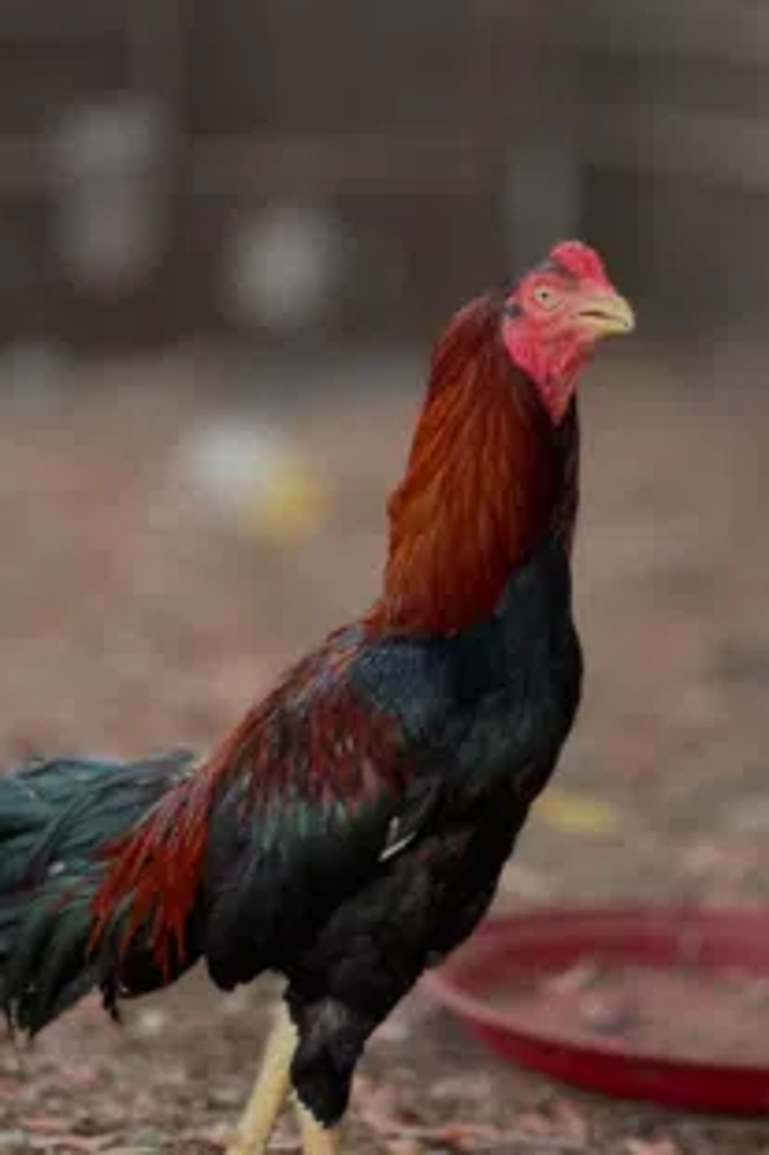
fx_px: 3304
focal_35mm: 103
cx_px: 349
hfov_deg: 13.3
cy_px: 594
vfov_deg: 19.8
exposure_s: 1/116
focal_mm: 9
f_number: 2.8
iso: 250
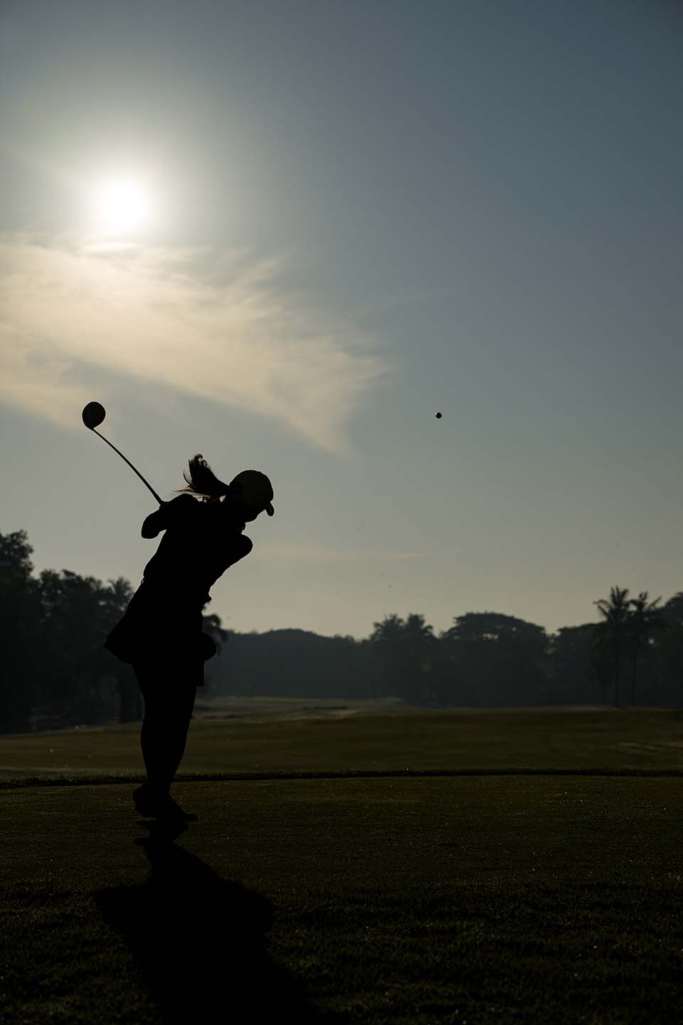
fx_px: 1992
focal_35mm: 70
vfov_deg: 28.8
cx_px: 342
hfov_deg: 19.5
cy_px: 512
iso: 90
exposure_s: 1/8000
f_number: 5
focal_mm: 70
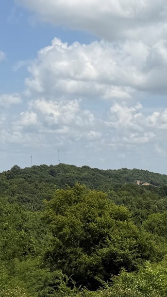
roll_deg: -2.8
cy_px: 273
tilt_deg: -10.7
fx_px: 646
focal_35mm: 82
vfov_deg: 25.0
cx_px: 287
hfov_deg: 13.4
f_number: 1.78
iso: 80
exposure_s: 1/6173
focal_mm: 6.76
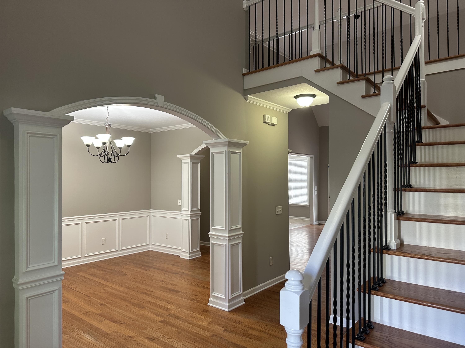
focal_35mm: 24
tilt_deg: -0.4
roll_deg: +0.1
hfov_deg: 71.6
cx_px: 232
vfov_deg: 56.8
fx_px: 322
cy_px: 174
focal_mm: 6.86
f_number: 1.78
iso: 160
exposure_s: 1/60
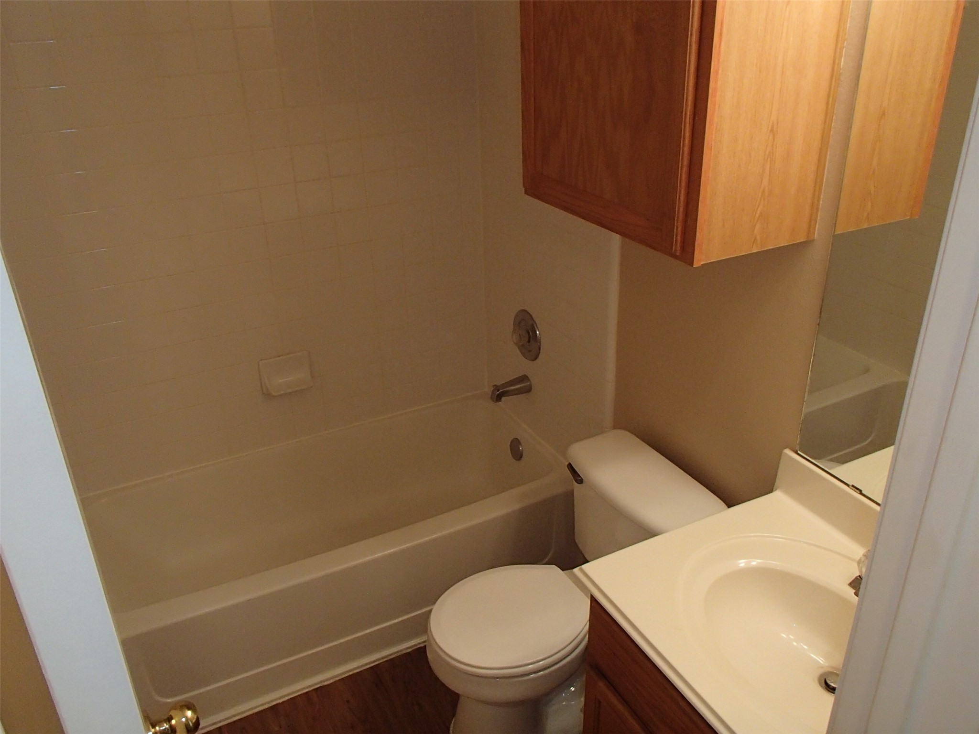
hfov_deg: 63.4
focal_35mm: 28
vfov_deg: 49.7
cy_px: 367
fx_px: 792
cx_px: 490
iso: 400
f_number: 3.9
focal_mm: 5
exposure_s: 1/30
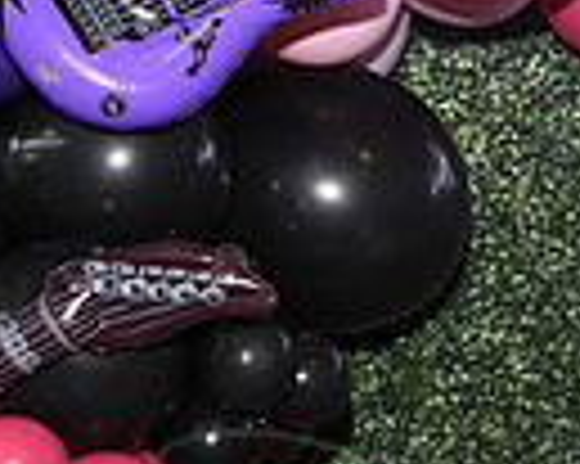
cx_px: 1043
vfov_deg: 11.4
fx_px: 2247
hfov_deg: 13.3
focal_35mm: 131
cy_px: 633
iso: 500
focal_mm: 31
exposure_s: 1/60
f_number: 6.3
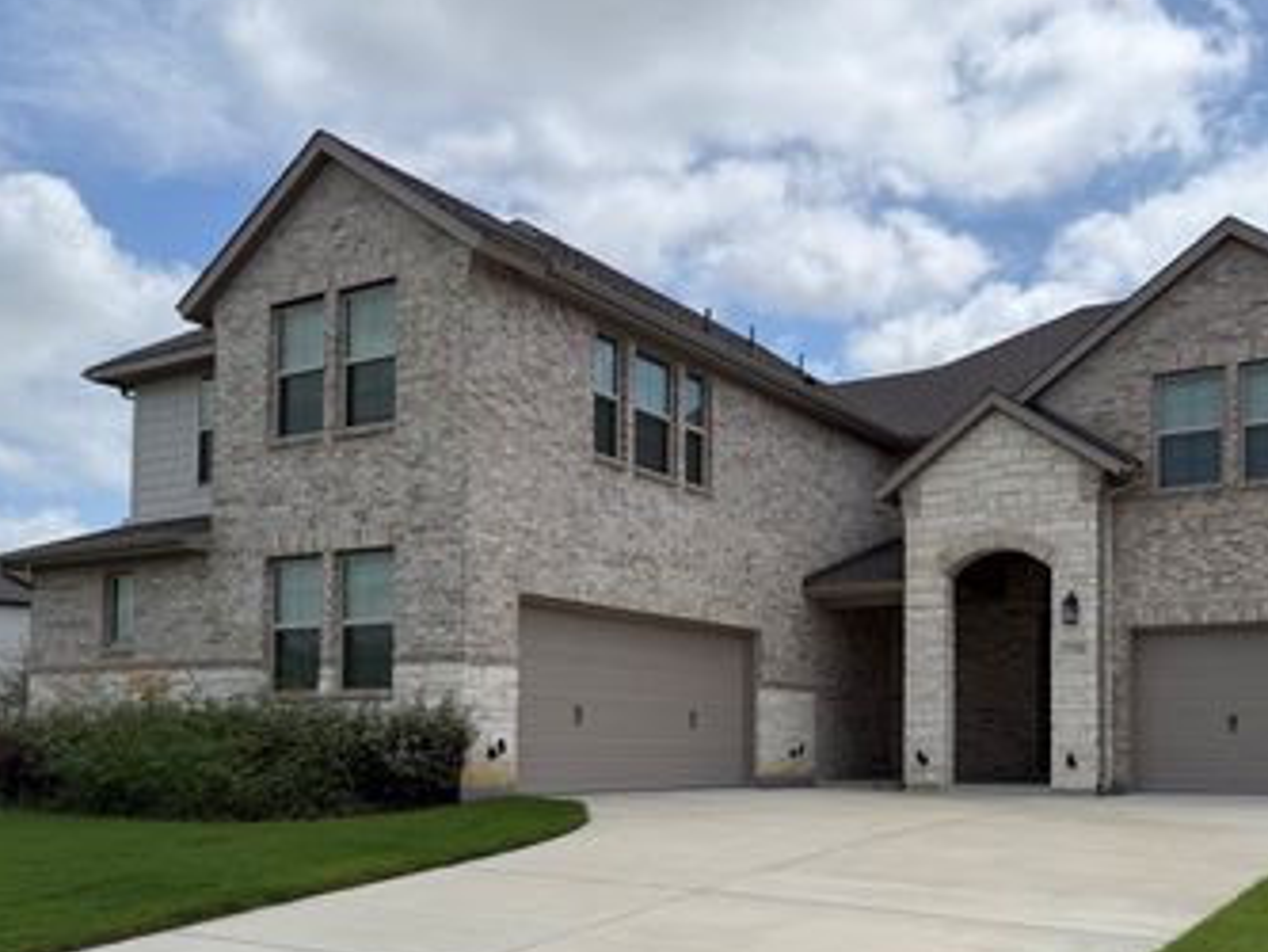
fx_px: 1319
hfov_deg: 50.8
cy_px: 684
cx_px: 788
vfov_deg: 38.9
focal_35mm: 36
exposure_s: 1/6711
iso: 80
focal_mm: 6.76
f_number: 1.78
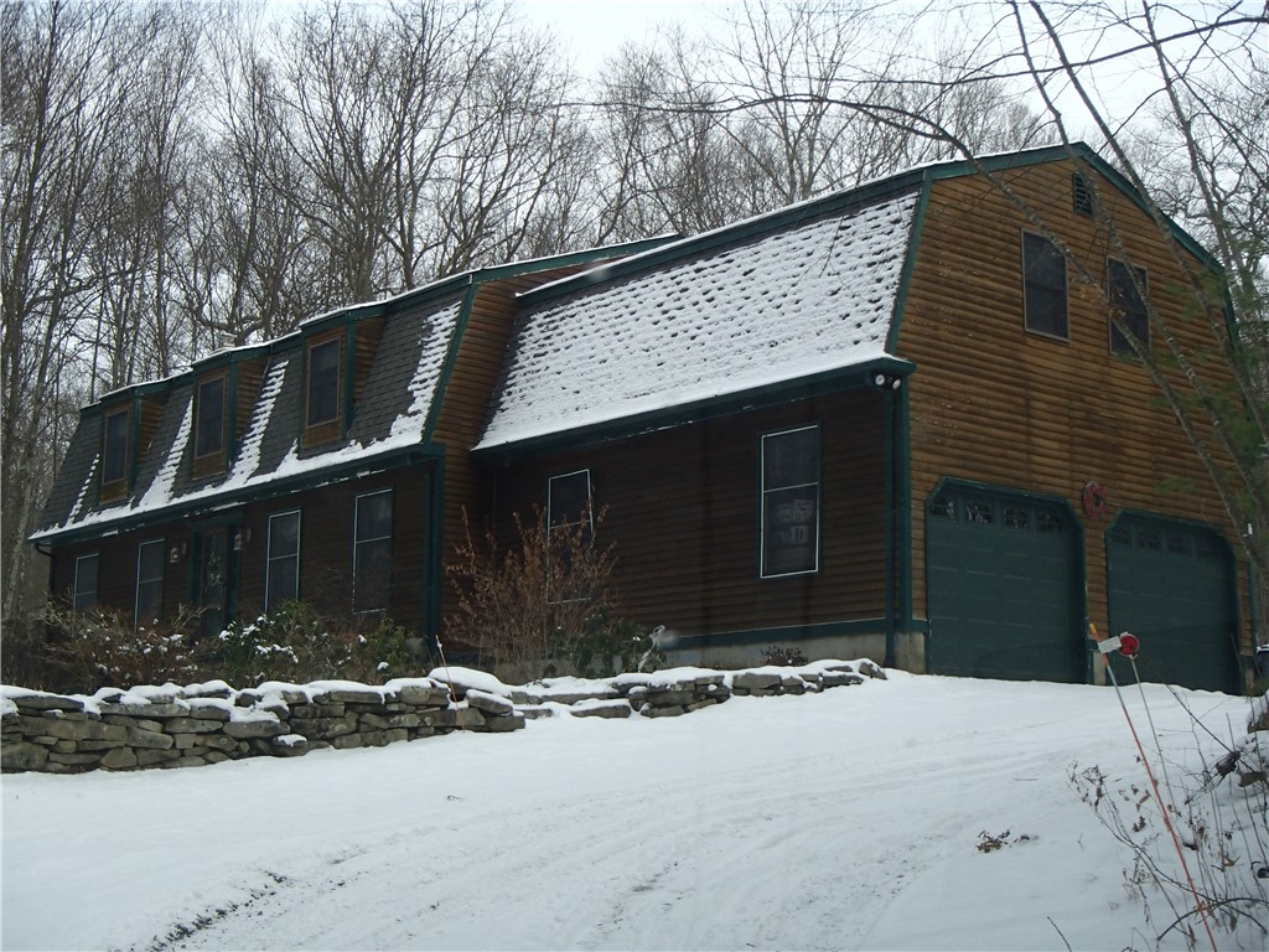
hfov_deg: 38.9
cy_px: 476
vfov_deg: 29.7
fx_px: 1796
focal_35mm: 49
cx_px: 634
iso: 100
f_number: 4.9
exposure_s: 1/250
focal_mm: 8.8
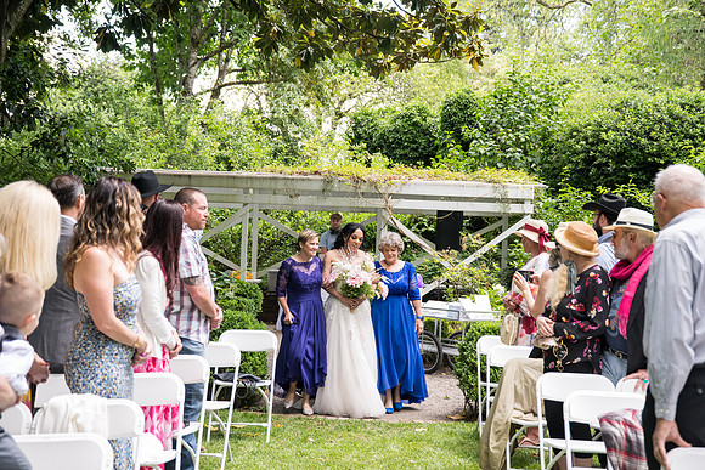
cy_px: 235
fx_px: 1097
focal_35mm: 56
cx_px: 352
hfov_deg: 35.6
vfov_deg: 24.2
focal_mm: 56
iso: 640
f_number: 3.5
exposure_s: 1/400
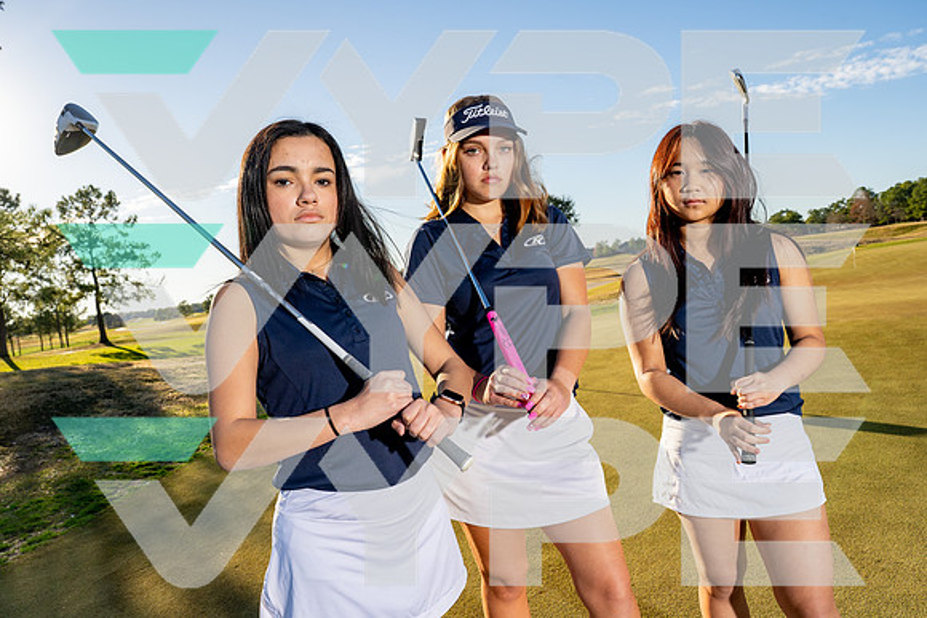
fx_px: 695
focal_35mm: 27
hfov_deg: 67.4
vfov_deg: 48.0
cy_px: 309
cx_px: 464
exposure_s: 1/250
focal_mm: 27
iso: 100
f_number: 8
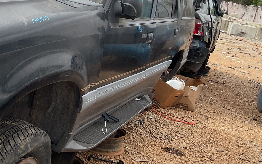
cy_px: 45
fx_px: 450
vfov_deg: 20.5
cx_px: 56
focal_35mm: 63
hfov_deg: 31.7
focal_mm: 3
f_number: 1.8
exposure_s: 1/883
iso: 16
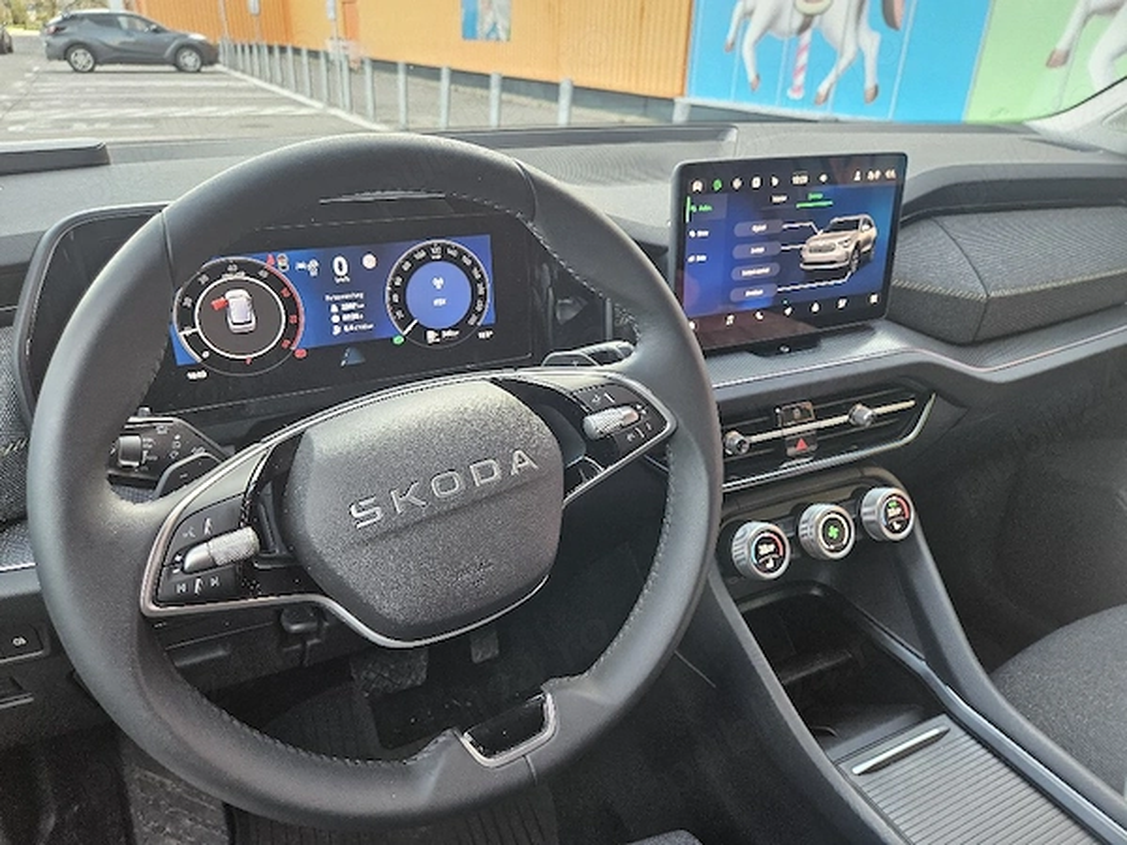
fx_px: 749
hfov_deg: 73.9
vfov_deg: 58.9
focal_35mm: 23
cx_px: 564
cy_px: 422
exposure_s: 1/101
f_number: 1.8
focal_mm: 5.4
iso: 160
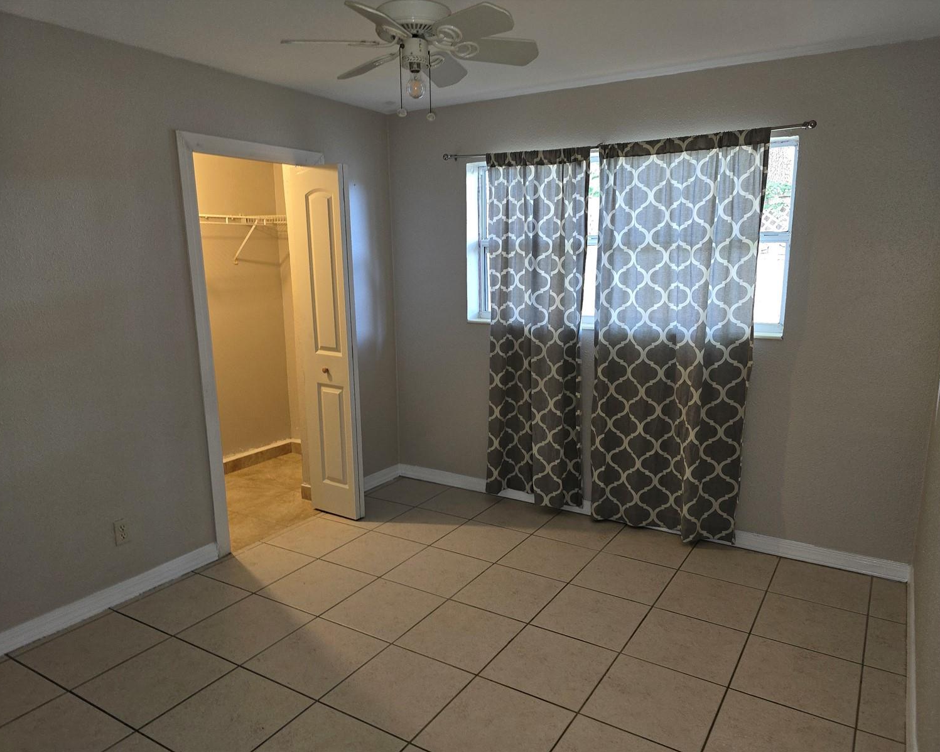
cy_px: 376
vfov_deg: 58.8
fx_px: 668
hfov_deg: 70.2
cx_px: 496
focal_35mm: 24
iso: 100
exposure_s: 1/30
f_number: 1.7
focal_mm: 6.3
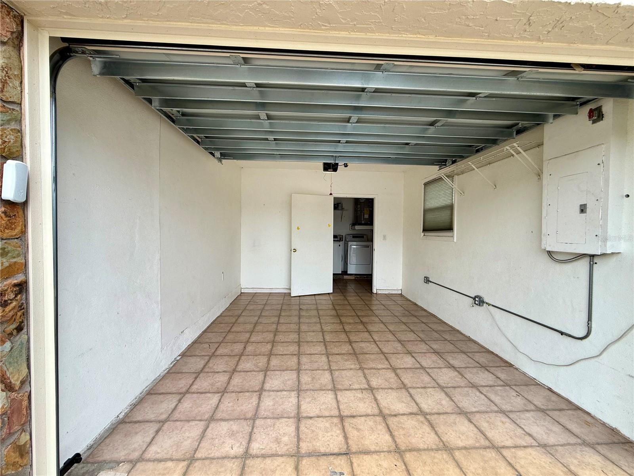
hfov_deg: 102.1
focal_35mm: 14
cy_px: 238
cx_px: 317
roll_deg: -0.6
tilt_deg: -1.5
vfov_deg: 85.7
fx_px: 256
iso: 50
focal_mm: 2.22
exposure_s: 1/152
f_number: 2.2
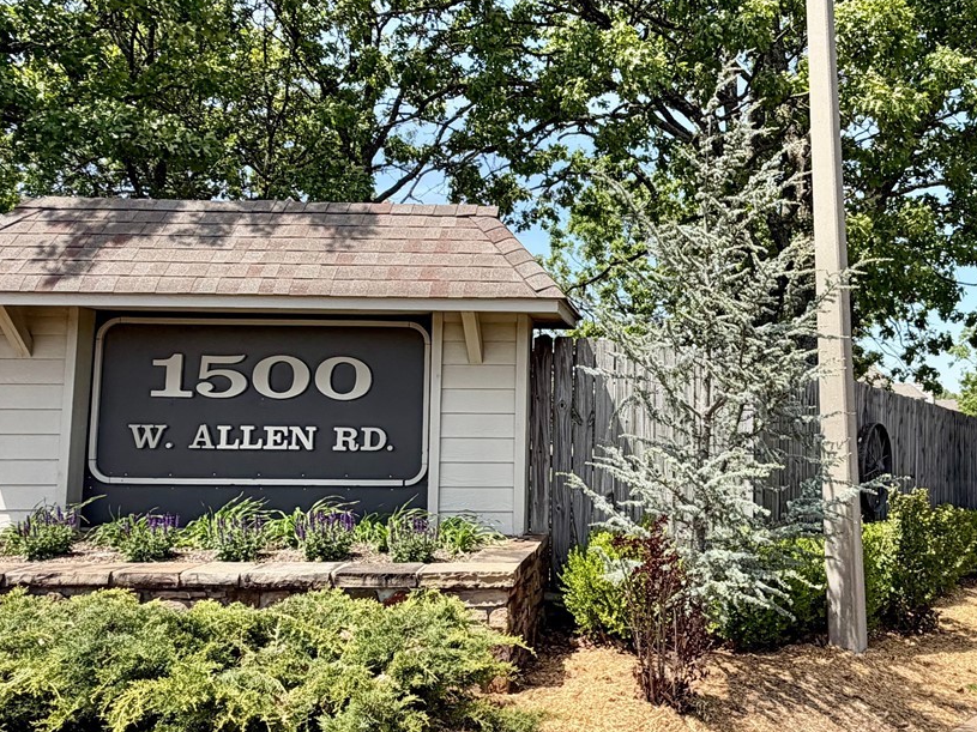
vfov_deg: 42.9
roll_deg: -0.7
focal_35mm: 33
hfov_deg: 53.4
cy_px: 349
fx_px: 931
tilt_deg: +5.3
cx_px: 705
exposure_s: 1/770
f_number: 2.2
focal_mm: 2.22
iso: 40
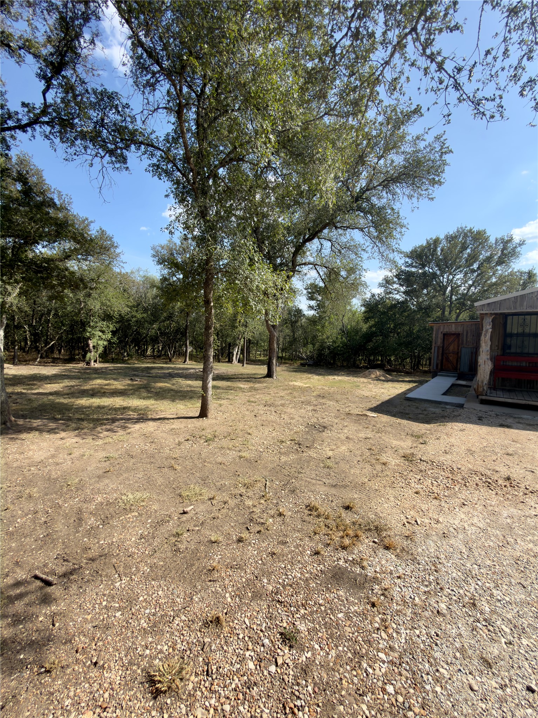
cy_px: 359
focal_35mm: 14
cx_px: 269
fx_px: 290
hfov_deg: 85.7
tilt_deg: -5.5
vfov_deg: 102.1
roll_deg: -0.3
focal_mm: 2.22
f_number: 2.2
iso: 16
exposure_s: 1/481
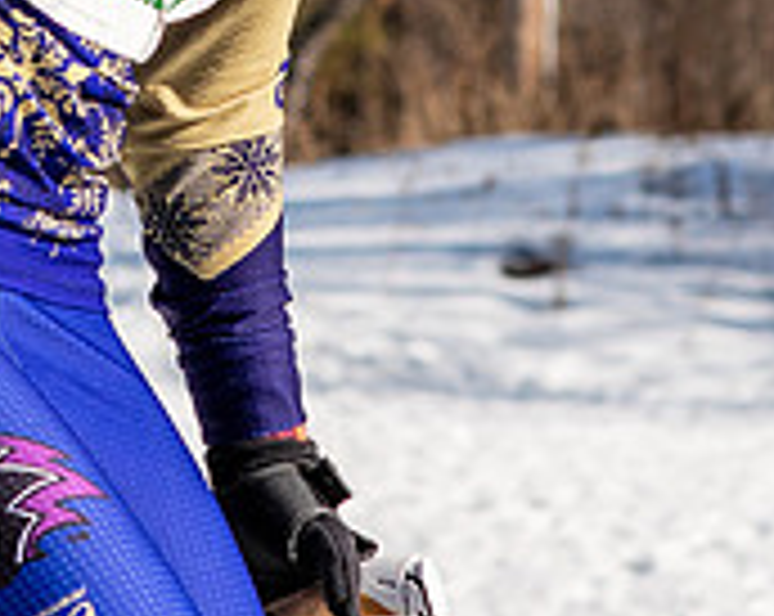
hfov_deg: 4.1
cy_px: -234
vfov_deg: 3.3
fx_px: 10771
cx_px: -28
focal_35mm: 471
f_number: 6.3
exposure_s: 1/1600
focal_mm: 85
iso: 400
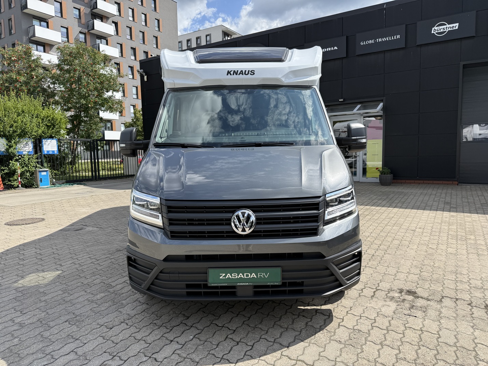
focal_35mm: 24
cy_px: 183
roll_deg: +0.6
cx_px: 244
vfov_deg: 56.8
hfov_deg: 71.6
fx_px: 338
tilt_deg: -5.7
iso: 80
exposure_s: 1/3021
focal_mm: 6.76
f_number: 1.78
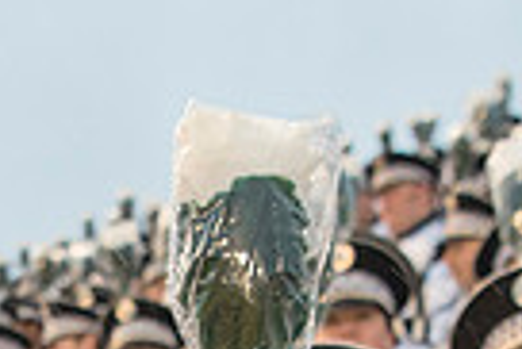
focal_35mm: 102
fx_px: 1481
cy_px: 708
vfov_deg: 11.9
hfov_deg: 19.5
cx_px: 19
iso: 2000
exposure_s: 1/320
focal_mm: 24
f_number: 3.2
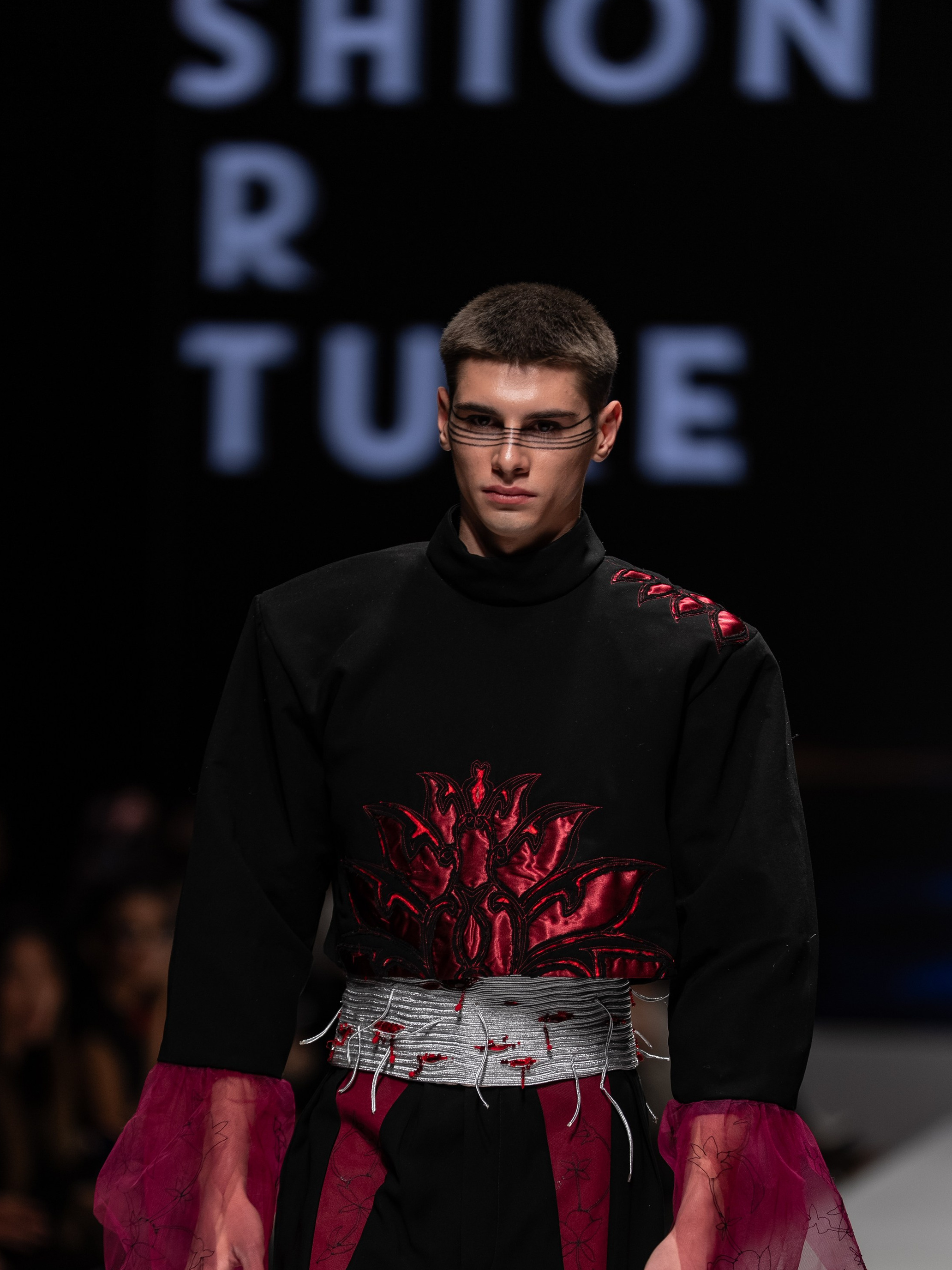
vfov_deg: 7.9
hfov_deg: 5.9
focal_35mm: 252
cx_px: 443
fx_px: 9239
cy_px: 876
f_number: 2.8
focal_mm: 187.7
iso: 200
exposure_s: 1/320
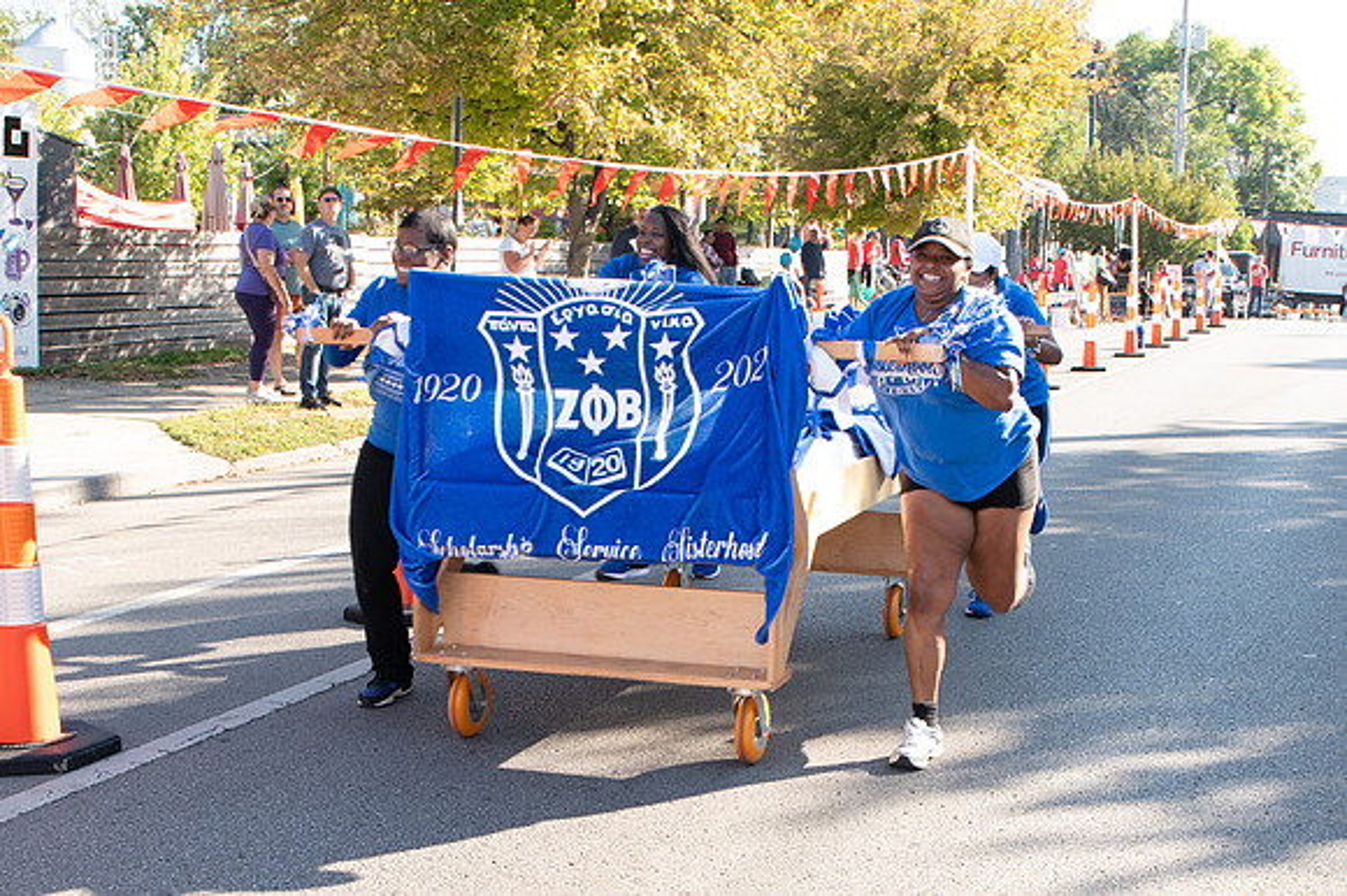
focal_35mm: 51
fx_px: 1896
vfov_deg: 26.5
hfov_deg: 39.1
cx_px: 733
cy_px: 598
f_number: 7.1
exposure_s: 1/200
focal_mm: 24
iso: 500
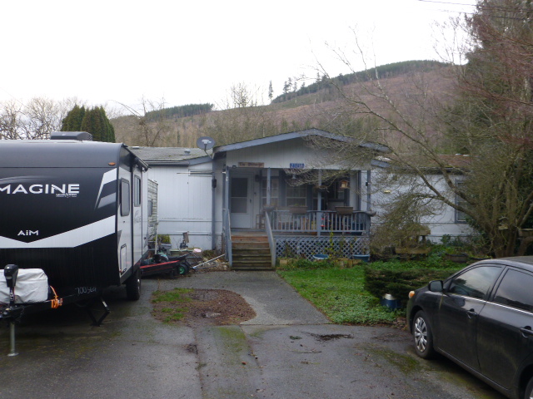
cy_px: 200
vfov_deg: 41.8
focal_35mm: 34
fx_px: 524
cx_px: 266
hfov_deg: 54.0
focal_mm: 6.1
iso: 160
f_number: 3.7
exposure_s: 1/60
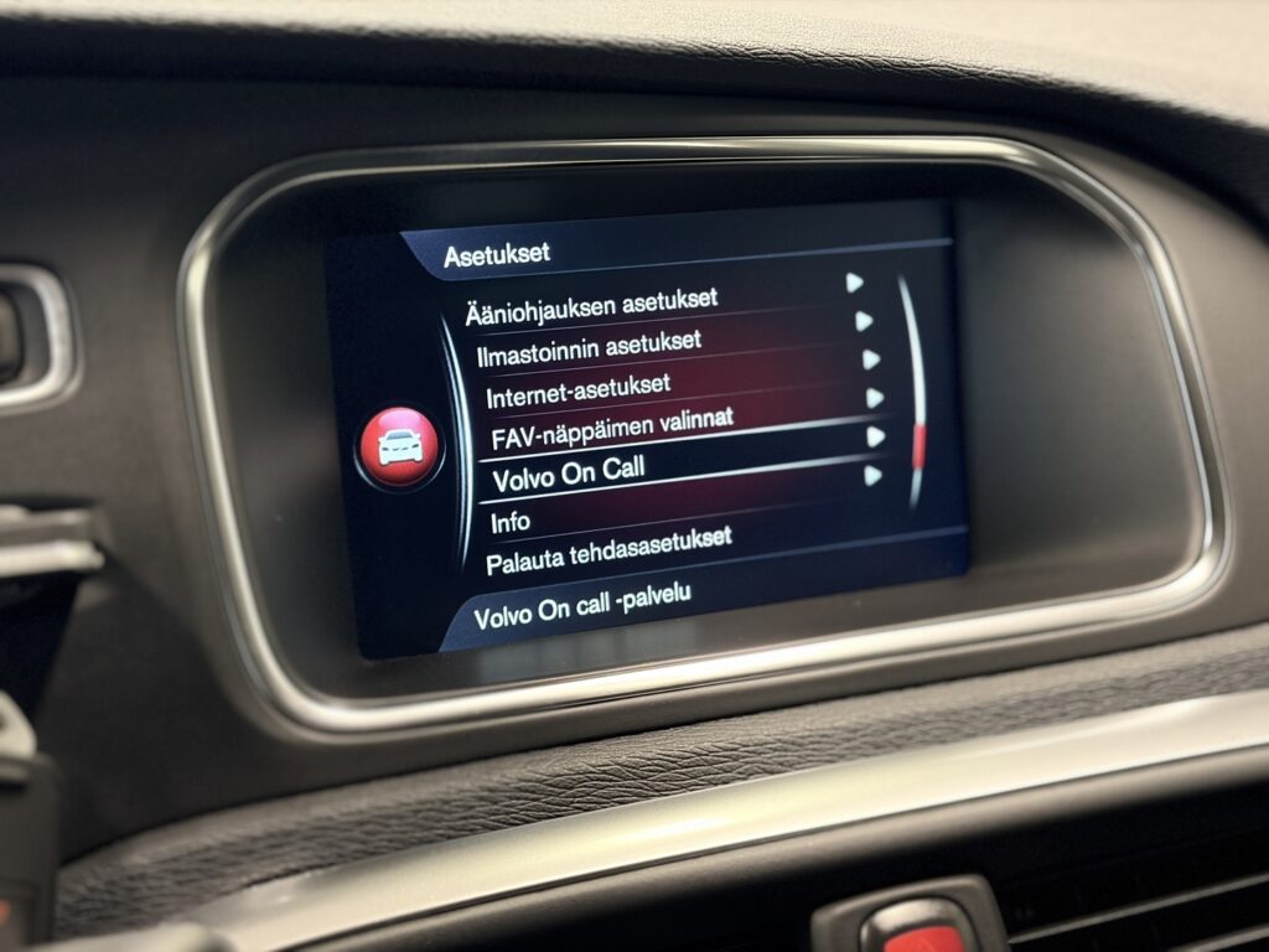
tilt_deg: -18.3
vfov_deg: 28.0
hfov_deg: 36.8
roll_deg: -0.3
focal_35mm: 52
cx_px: 634
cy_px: 476
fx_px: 1906
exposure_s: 1/30
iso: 250
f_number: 1.6
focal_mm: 5.96
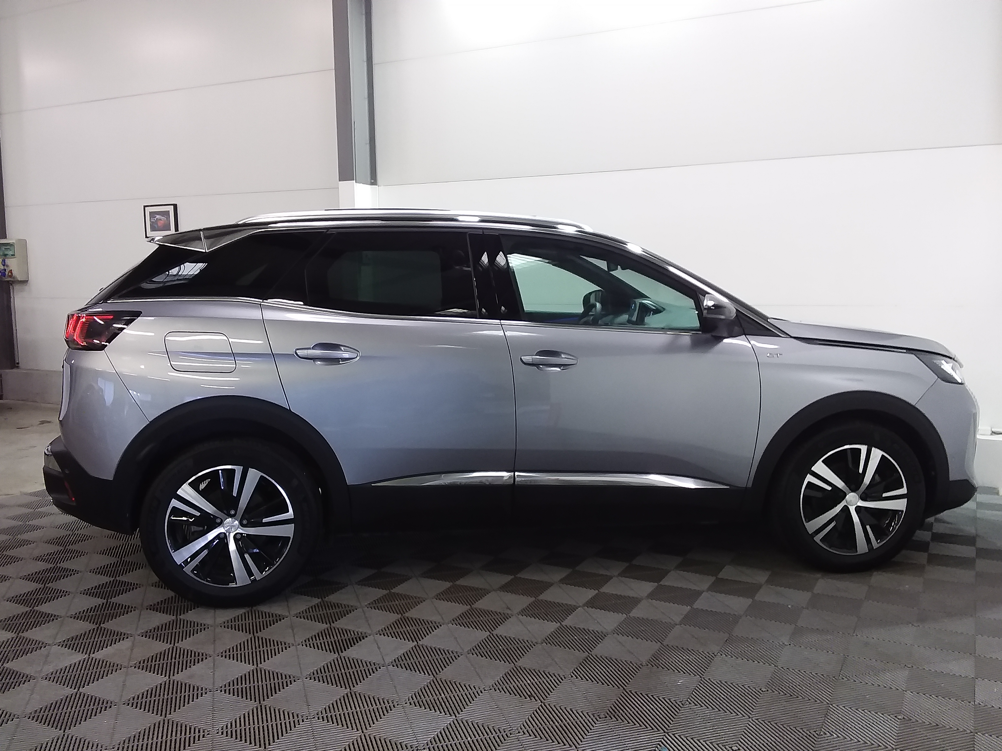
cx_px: 501
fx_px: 810
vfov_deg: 49.7
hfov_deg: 63.4
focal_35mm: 28
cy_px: 376
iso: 125
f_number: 1.9
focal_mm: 2.91
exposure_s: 1/33
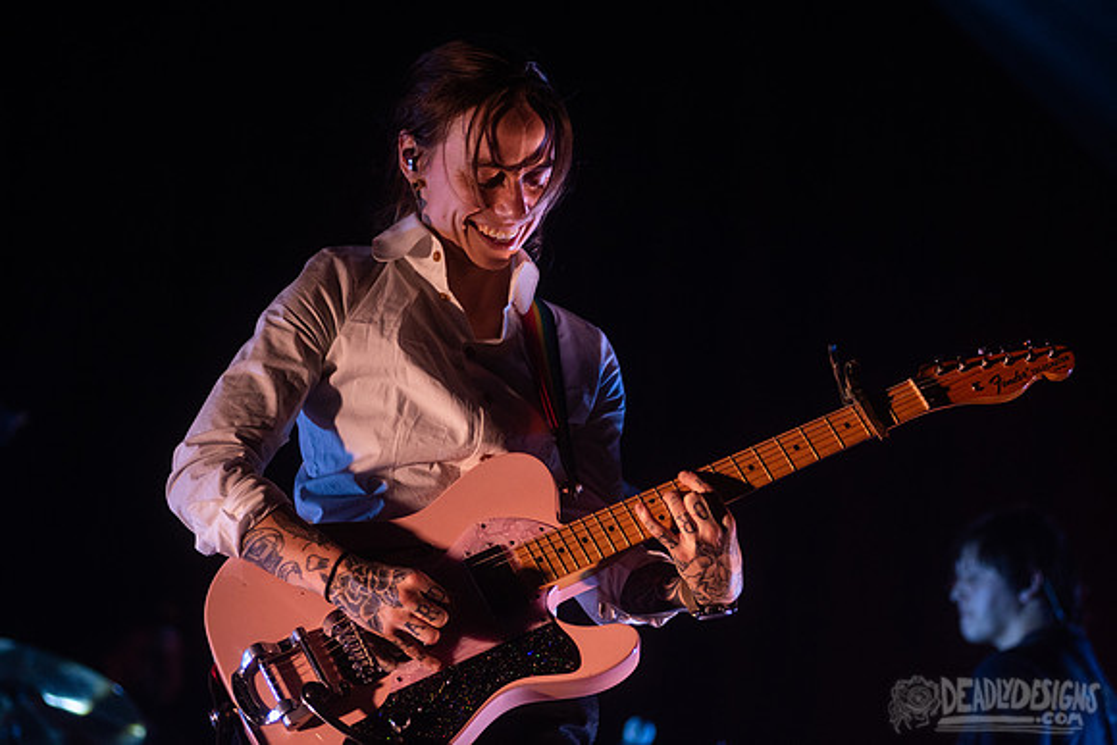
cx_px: 515
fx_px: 2675
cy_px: 344
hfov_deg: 23.6
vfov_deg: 15.9
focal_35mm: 86
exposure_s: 1/200
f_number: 3.2
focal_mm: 80
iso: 2000
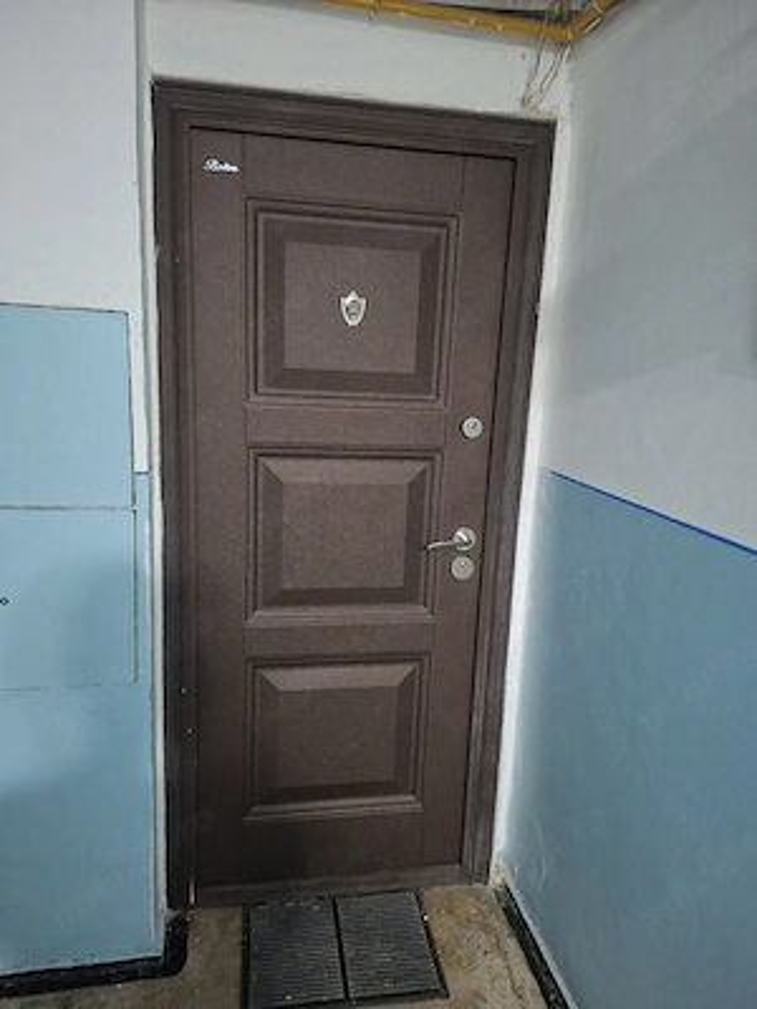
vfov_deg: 73.9
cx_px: 378
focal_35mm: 23
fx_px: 671
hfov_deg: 58.9
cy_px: 504
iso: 1000
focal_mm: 5.54
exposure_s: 1/20
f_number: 1.8
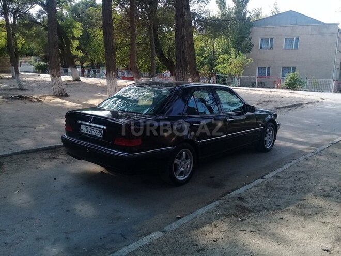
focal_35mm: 31
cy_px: 128
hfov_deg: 58.4
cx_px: 170
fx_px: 305
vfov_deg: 45.4
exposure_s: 1/534
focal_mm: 3.3
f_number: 2.2
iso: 64
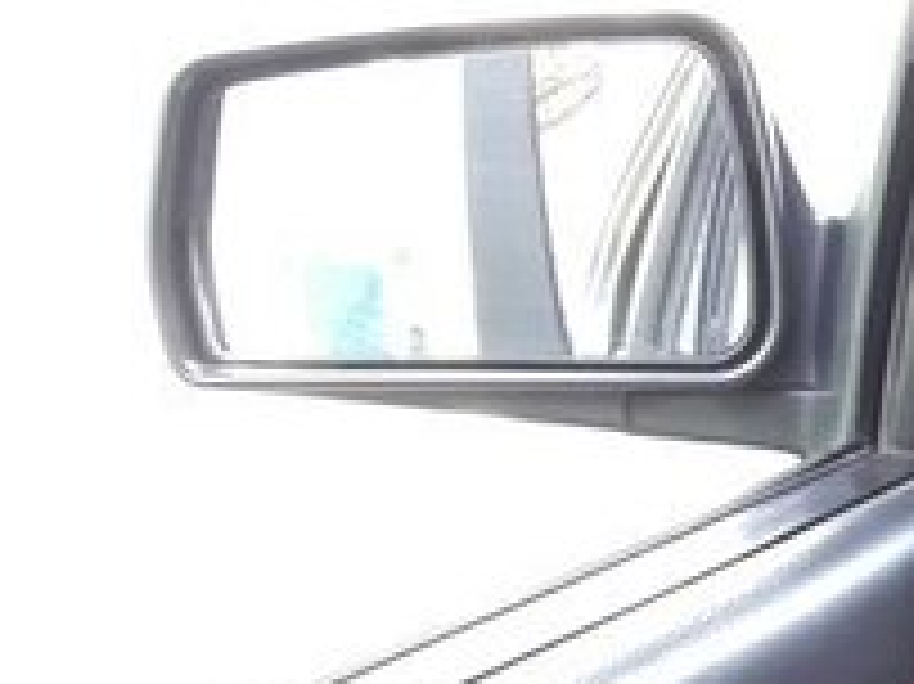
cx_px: 1436
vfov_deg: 15.3
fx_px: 2401
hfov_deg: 18.6
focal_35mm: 91
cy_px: 929
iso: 64
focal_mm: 3.7
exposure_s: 1/33
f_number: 1.9
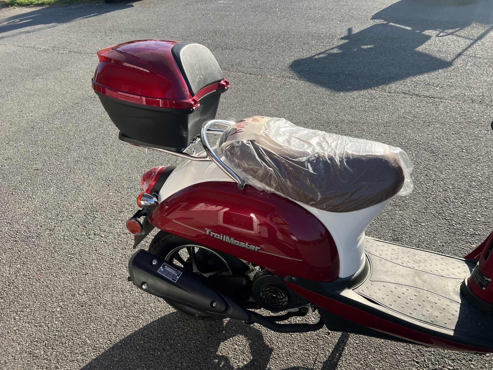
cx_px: 246
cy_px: 185
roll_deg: +3.5
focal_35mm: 26
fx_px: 370
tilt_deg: -37.4
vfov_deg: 53.1
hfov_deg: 67.3
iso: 50
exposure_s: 1/1838
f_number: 1.5
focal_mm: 5.7
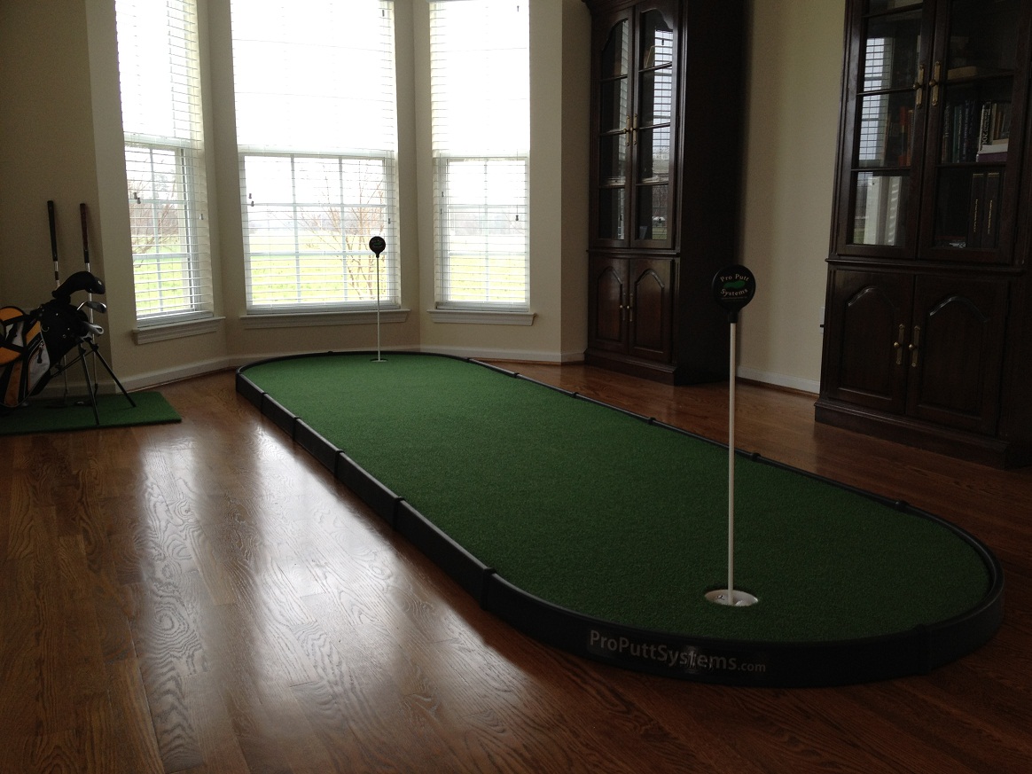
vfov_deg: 40.7
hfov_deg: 52.6
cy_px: 387
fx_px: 1043
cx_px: 516
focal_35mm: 35
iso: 64
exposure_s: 1/40
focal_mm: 4.28
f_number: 2.4
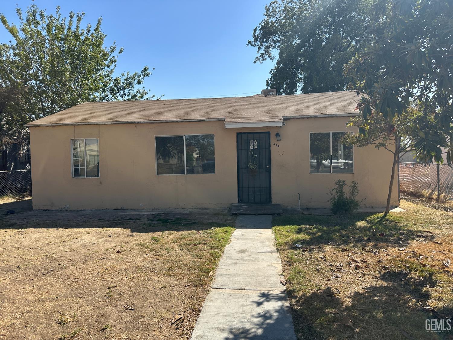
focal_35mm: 24
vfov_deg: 56.8
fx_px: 314
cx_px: 226
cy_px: 170
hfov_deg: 71.6
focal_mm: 6.86
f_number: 1.78
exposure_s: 1/3861
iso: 80
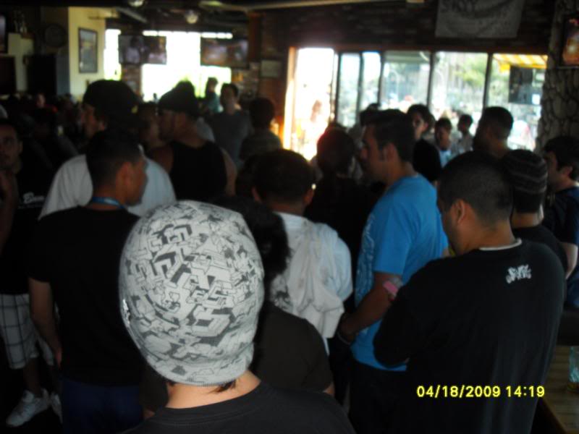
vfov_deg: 41.8
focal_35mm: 34
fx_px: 569
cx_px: 290
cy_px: 217
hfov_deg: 54.0
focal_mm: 6.3
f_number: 2.8
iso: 100
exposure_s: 1/45
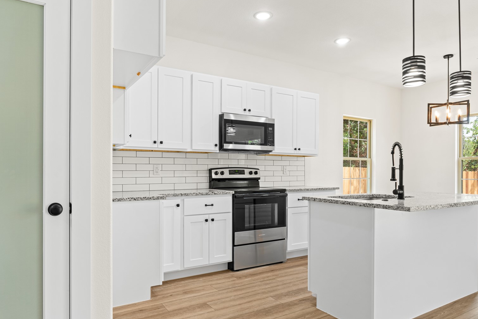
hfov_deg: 76.1
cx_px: 232
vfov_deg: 55.0
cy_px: 180
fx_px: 305
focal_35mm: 23
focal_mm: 16
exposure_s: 1/1.25
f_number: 10
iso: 100
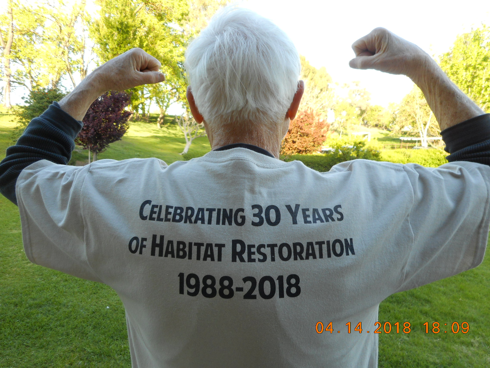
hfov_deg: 69.4
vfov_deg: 54.9
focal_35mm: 25
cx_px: 245
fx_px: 354
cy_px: 184
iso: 80
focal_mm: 4.5
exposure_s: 1/60
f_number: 3.7
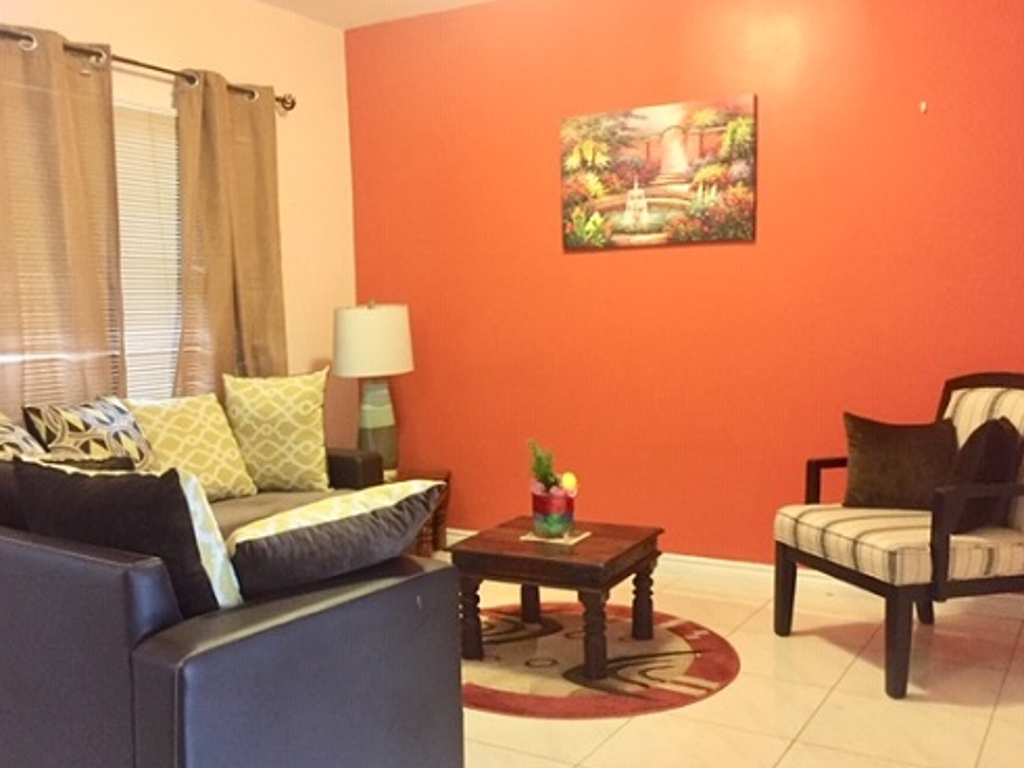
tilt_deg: -5.4
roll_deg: -0.3
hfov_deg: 53.9
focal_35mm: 34
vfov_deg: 41.8
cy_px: 407
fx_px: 1006
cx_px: 480
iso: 320
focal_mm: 4.15
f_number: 2.2
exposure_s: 1/15
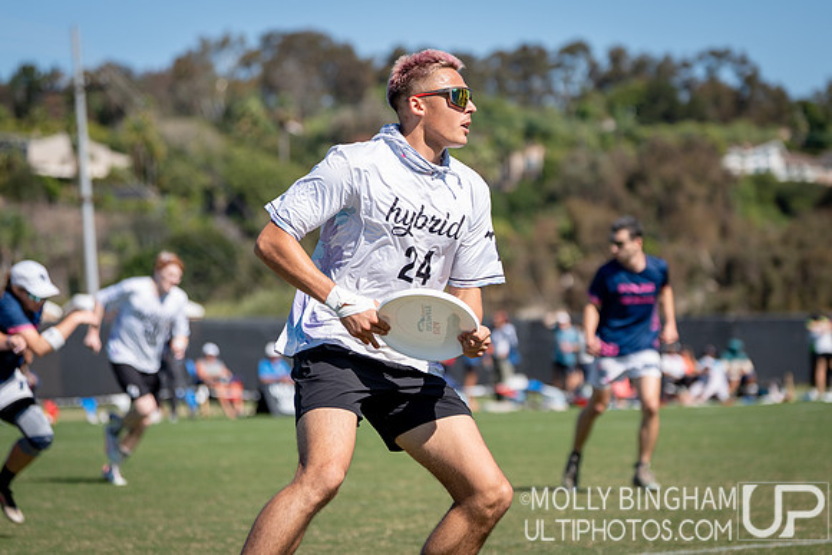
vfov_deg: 10.5
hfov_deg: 15.7
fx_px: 3013
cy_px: 215
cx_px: 451
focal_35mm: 130
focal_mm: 105
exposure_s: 1/2000
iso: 100
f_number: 2.8
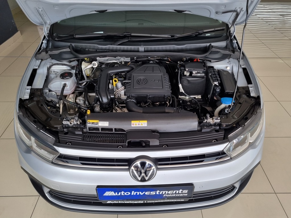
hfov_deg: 67.3
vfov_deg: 53.1
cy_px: 109
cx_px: 146
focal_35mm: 26
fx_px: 219
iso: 50
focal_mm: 5.4
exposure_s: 1/120
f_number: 1.8
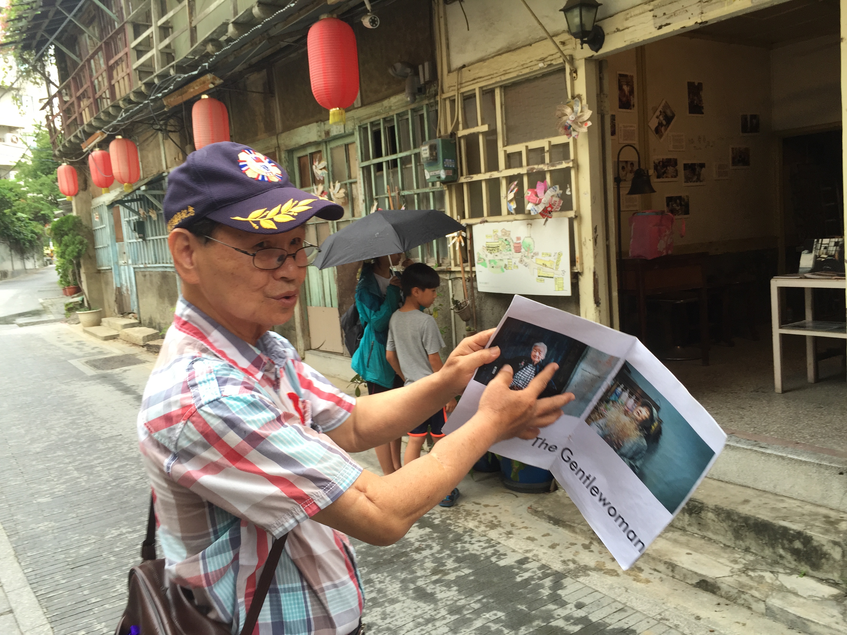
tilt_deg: -6.3
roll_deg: +3.2
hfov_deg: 61.7
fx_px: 710
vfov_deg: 48.2
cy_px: 318
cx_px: 424
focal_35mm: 29
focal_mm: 4.15
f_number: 2.2
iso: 40
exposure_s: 1/60
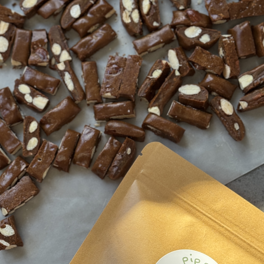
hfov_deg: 20.6
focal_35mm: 84
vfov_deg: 20.6
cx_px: 133
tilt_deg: -78.6
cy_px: 130
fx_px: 725
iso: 64
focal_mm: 6.76
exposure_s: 1/328
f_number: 1.78
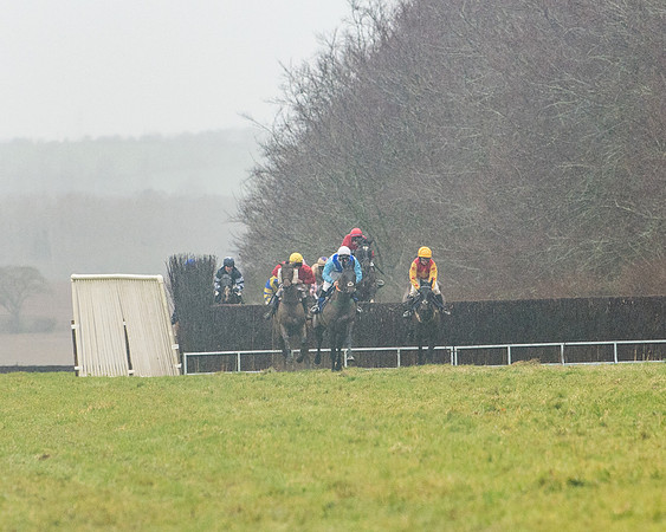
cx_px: 341
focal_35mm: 451
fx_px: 8877
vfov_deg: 3.4
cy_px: 239
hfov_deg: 4.3
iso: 1000
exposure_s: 1/1000
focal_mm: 200
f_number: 4.5
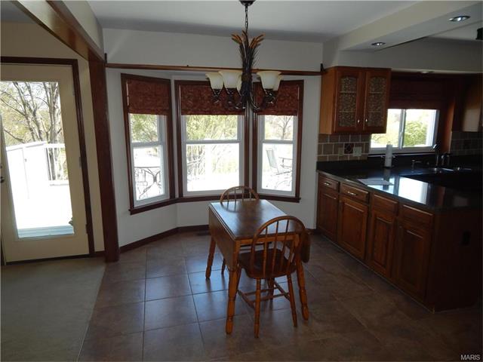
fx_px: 307
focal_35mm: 22
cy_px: 181
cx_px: 242
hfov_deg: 76.4
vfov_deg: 61.1
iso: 125
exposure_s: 1/100
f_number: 3
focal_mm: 4
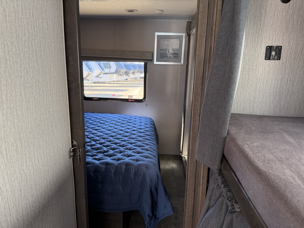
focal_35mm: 24
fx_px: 211
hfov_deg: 71.6
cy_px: 114
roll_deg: +1.3
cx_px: 152
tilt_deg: -9.6
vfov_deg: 56.8
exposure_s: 1/69
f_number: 1.78
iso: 200
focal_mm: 6.76
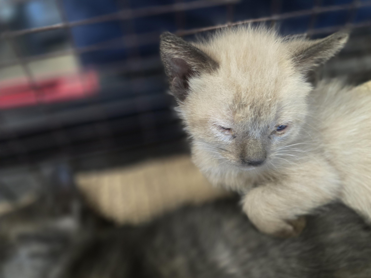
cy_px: 139
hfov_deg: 73.9
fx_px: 247
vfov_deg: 58.9
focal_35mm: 23
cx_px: 186
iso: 400
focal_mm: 6.3
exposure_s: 1/34.6
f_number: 1.7
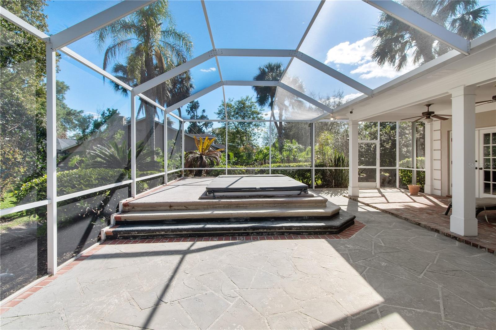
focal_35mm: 15
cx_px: 248
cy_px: 165
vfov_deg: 77.3
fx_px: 207
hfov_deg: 100.4
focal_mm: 10
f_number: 7.1
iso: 100
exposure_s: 1/400
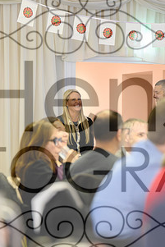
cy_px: 130
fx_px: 1456
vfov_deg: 9.7
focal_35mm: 212
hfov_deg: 6.5
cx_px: 83
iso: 12800
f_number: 2.8
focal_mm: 110
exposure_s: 1/200
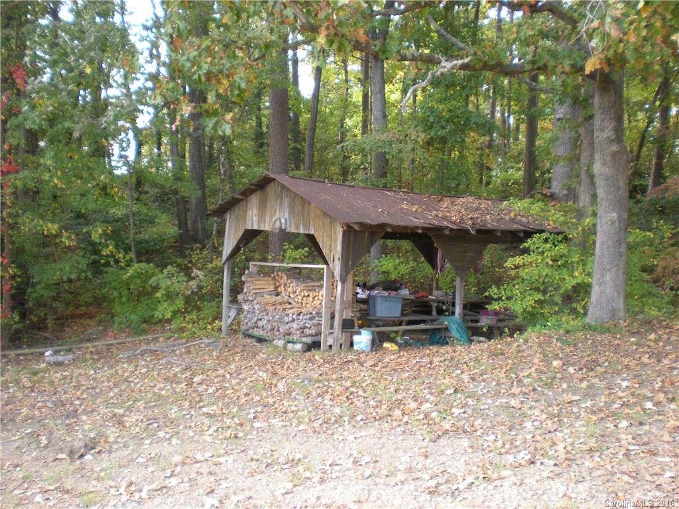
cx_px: 340
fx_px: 745
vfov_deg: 37.7
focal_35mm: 38
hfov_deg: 49.0
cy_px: 254
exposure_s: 1/64
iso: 196
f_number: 3.1
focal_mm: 6.3
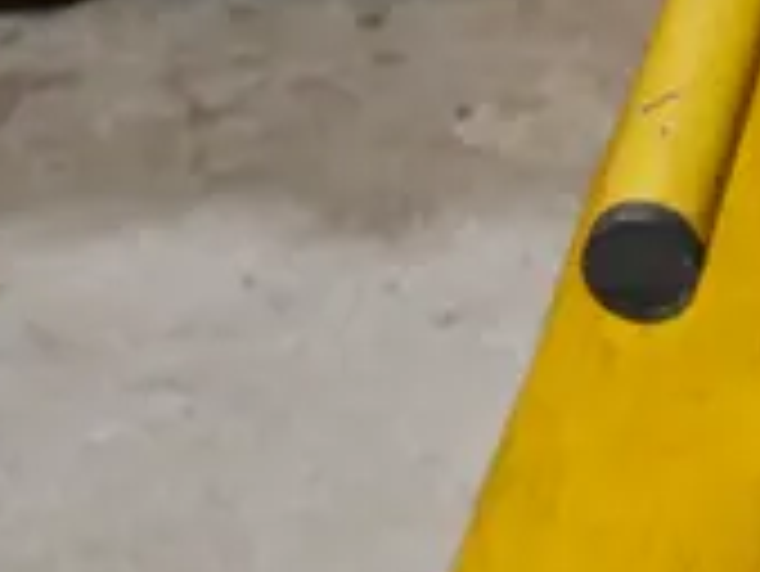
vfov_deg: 6.0
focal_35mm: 242
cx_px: 2262
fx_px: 5317
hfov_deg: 7.3
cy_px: 1115
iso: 400
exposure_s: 1/60
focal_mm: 20
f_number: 4.5
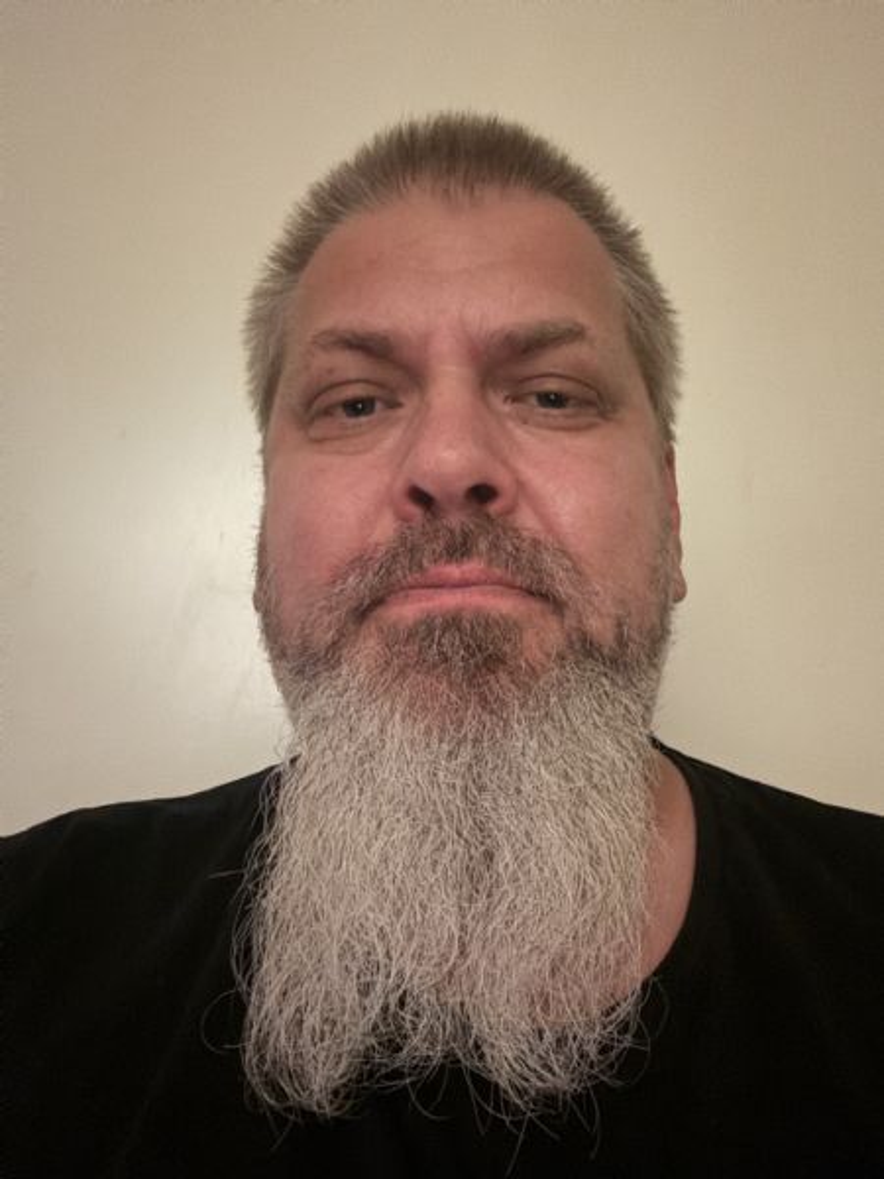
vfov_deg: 60.0
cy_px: 590
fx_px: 1021
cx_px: 442
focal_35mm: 30
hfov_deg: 46.8
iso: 1250
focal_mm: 2.69
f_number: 1.9
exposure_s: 1/7
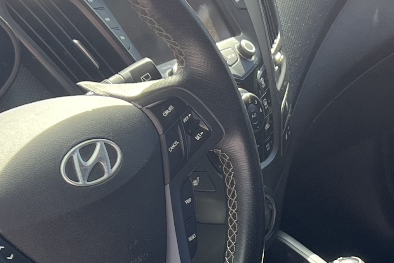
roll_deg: +0.0
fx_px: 1248
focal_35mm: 114
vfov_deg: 11.6
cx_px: 422
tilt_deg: -26.9
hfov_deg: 17.4
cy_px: 366
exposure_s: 1/353
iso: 50
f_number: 1.5
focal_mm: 5.7
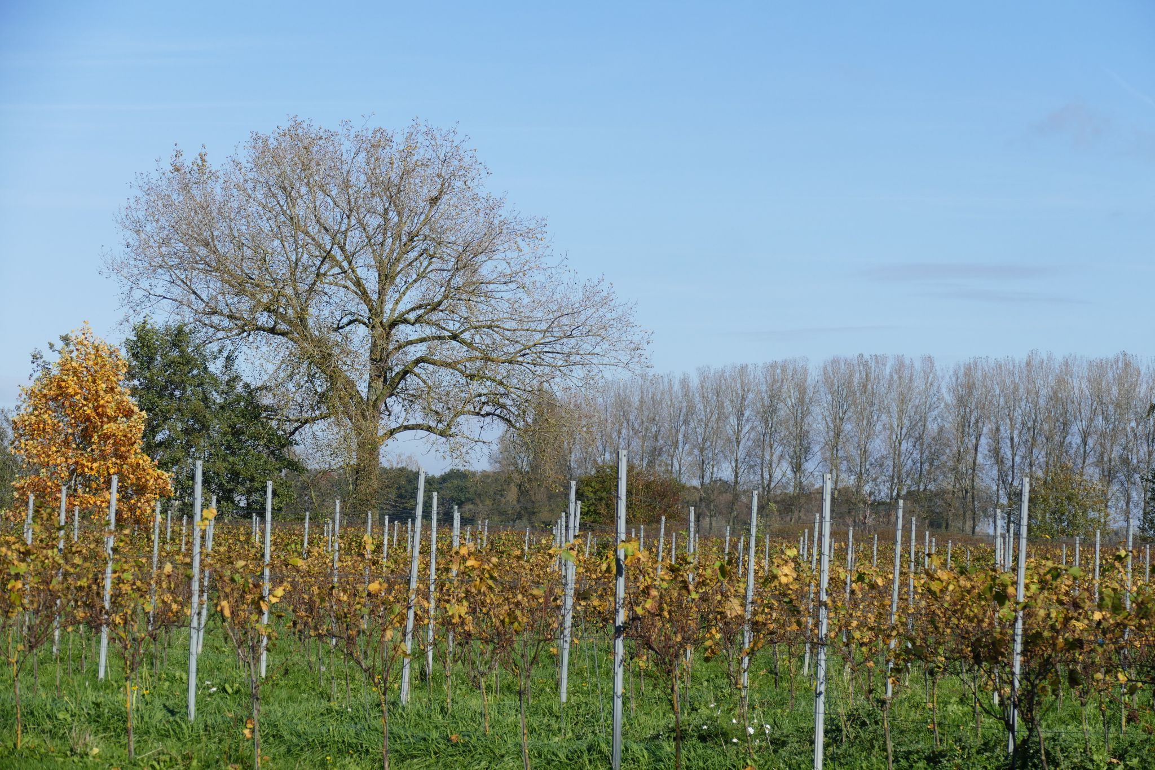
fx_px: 3593
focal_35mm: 112
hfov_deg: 18.3
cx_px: 578
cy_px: 385
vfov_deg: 12.2
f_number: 3.9
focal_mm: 40.84
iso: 125
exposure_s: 1/1600
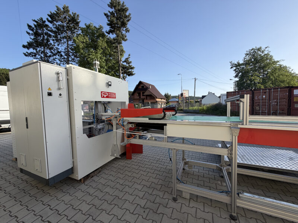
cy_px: 112
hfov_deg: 102.1
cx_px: 149
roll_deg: +0.8
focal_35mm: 14
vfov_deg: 85.7
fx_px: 121
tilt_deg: -3.0
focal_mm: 2.22
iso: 40
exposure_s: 1/770
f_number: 2.2
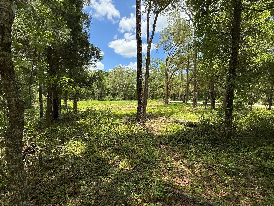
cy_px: 103
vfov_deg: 85.7
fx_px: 111
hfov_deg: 102.1
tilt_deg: -2.7
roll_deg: +1.9
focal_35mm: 14
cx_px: 137
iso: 64
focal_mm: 2.22
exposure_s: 1/970
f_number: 2.2
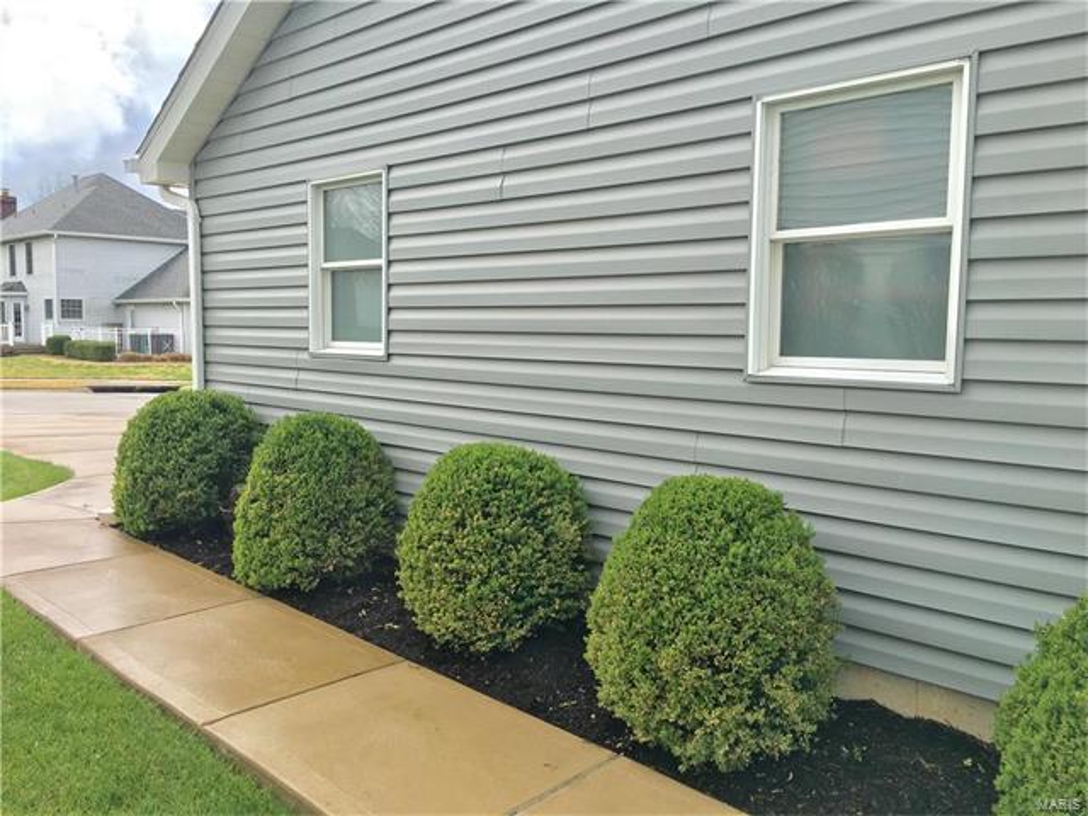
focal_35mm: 29
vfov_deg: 48.2
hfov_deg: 61.7
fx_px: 911
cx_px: 544
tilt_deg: -4.0
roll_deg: -0.6
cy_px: 408
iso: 25
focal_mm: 4.15
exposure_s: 1/827
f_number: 2.2
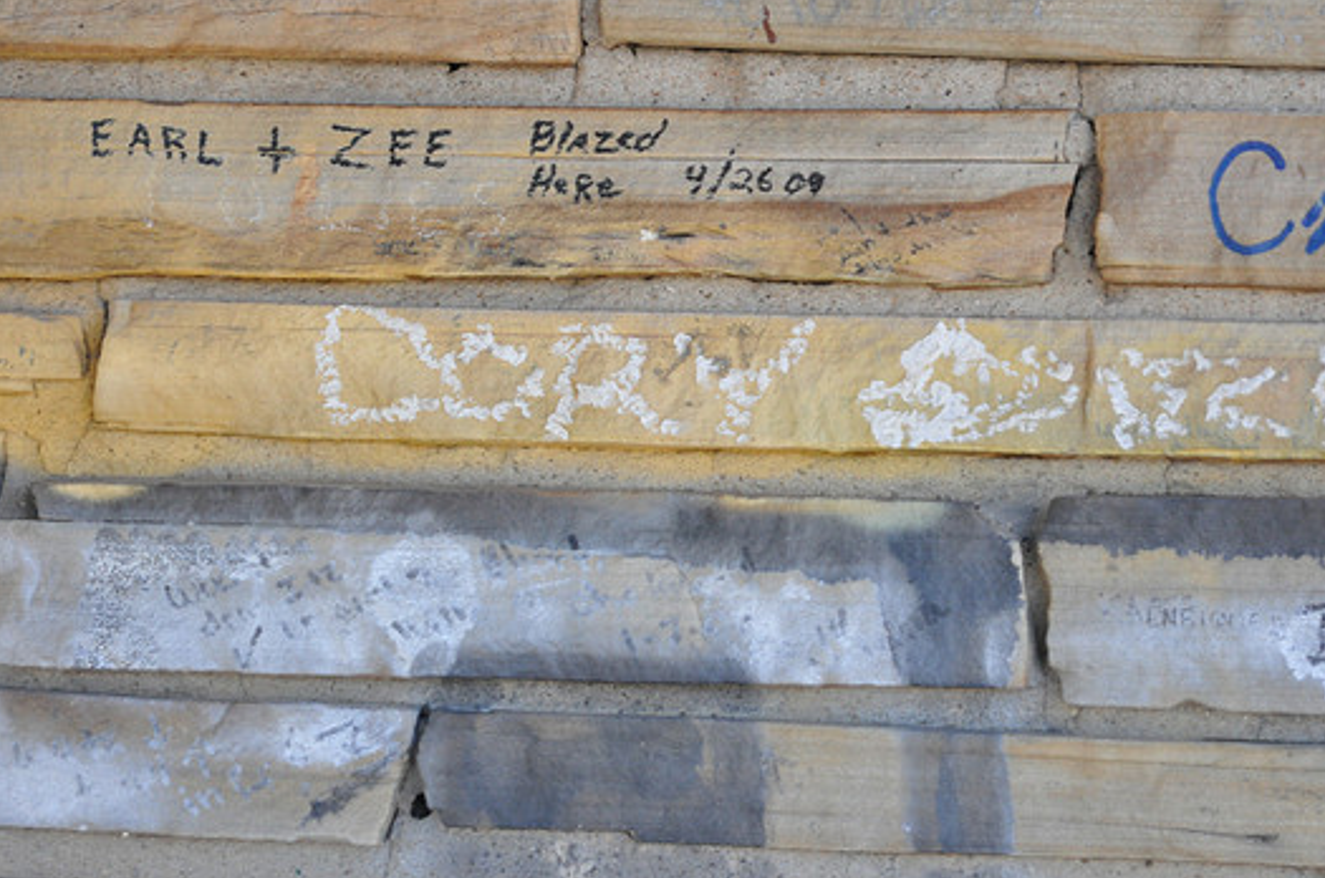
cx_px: 684
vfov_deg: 11.8
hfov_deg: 17.7
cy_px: 400
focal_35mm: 116
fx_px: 4262
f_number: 3.5
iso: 800
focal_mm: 70
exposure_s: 1/200
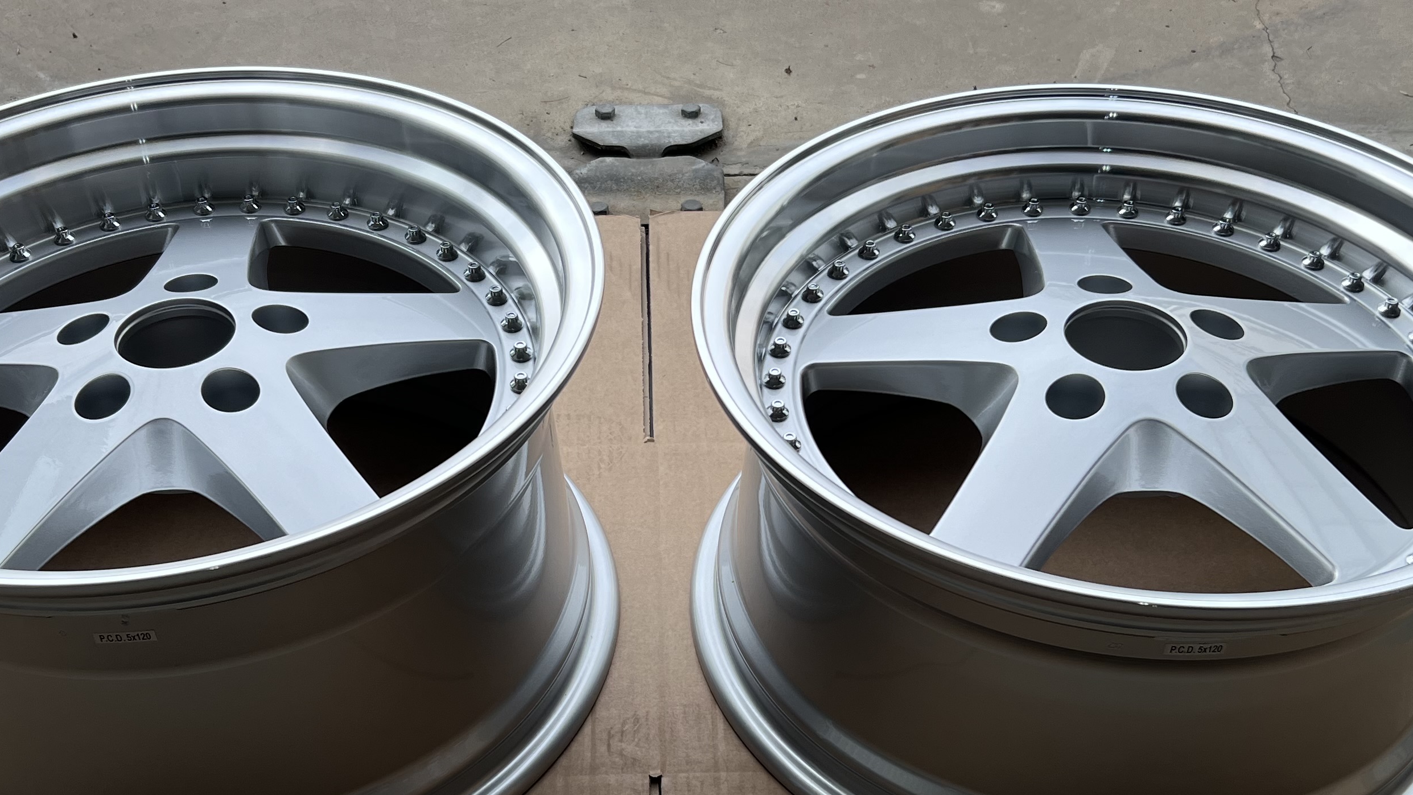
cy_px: 578
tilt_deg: -44.7
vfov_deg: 25.7
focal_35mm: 46
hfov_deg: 44.5
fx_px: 1724
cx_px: 632
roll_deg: +1.9
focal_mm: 5.7
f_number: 1.5
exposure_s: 1/1488
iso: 50
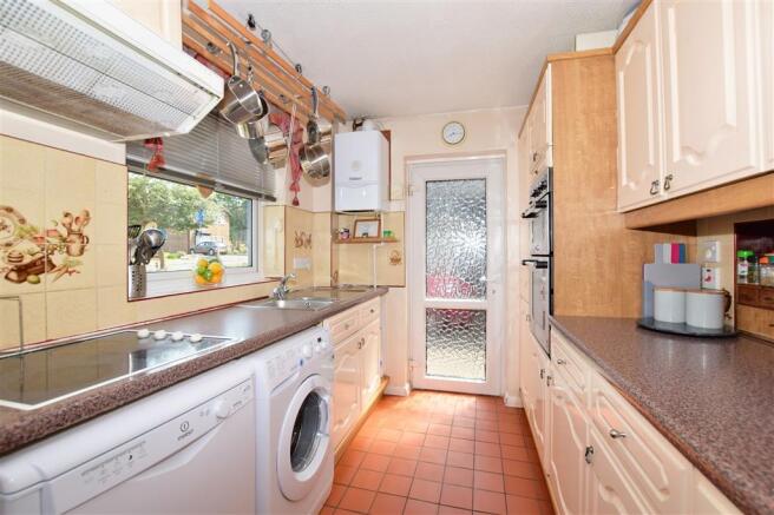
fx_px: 322
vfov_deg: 77.3
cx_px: 387
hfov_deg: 100.4
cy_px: 258
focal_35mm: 15
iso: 400
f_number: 7.1
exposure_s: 1/100
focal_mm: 10
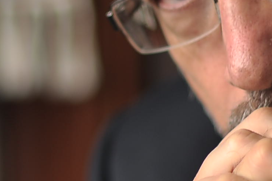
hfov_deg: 7.1
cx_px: 17
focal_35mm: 289
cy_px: 76
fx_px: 2182
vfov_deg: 4.8
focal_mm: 50
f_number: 1.4
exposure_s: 1/160
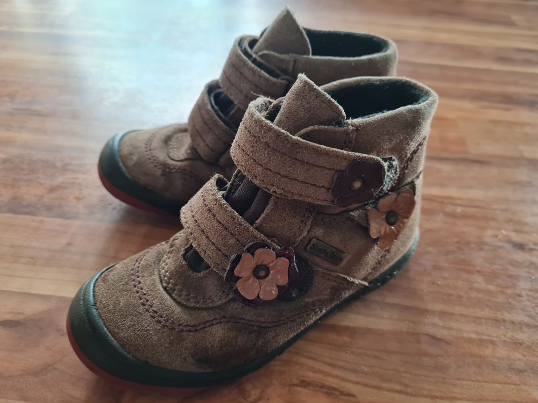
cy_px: 202
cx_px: 269
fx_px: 404
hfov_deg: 67.3
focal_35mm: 26
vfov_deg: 53.1
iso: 250
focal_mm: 5.4
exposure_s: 1/50
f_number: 1.8
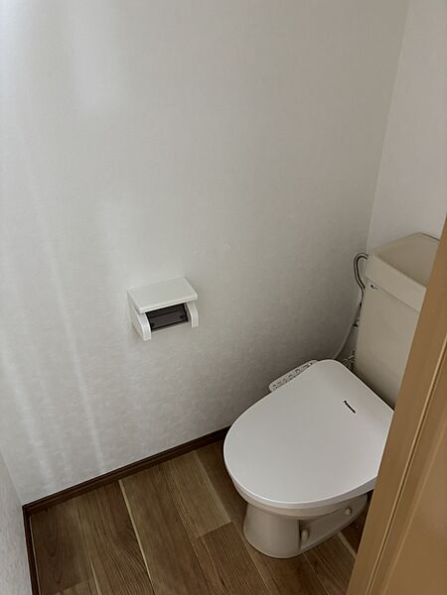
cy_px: 298
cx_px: 224
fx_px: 448
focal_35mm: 26
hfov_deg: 53.1
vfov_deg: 67.3
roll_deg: +0.7
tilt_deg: -31.9
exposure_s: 1/40
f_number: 1.6
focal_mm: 5.96
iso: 400
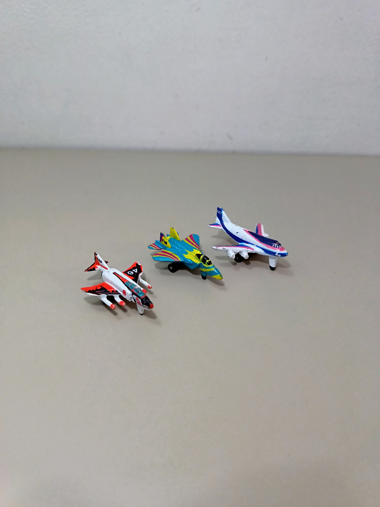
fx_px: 351
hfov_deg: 56.8
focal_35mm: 24
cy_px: 254
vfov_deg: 71.6
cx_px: 190
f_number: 1.75
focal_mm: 5.25
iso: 1600
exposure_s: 1/33.3
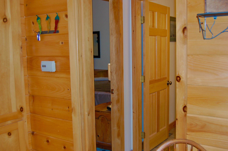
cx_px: 114
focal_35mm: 39
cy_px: 76
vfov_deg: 34.1
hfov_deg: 49.6
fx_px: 247
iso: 400
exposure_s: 1/60
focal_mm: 26
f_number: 4.2
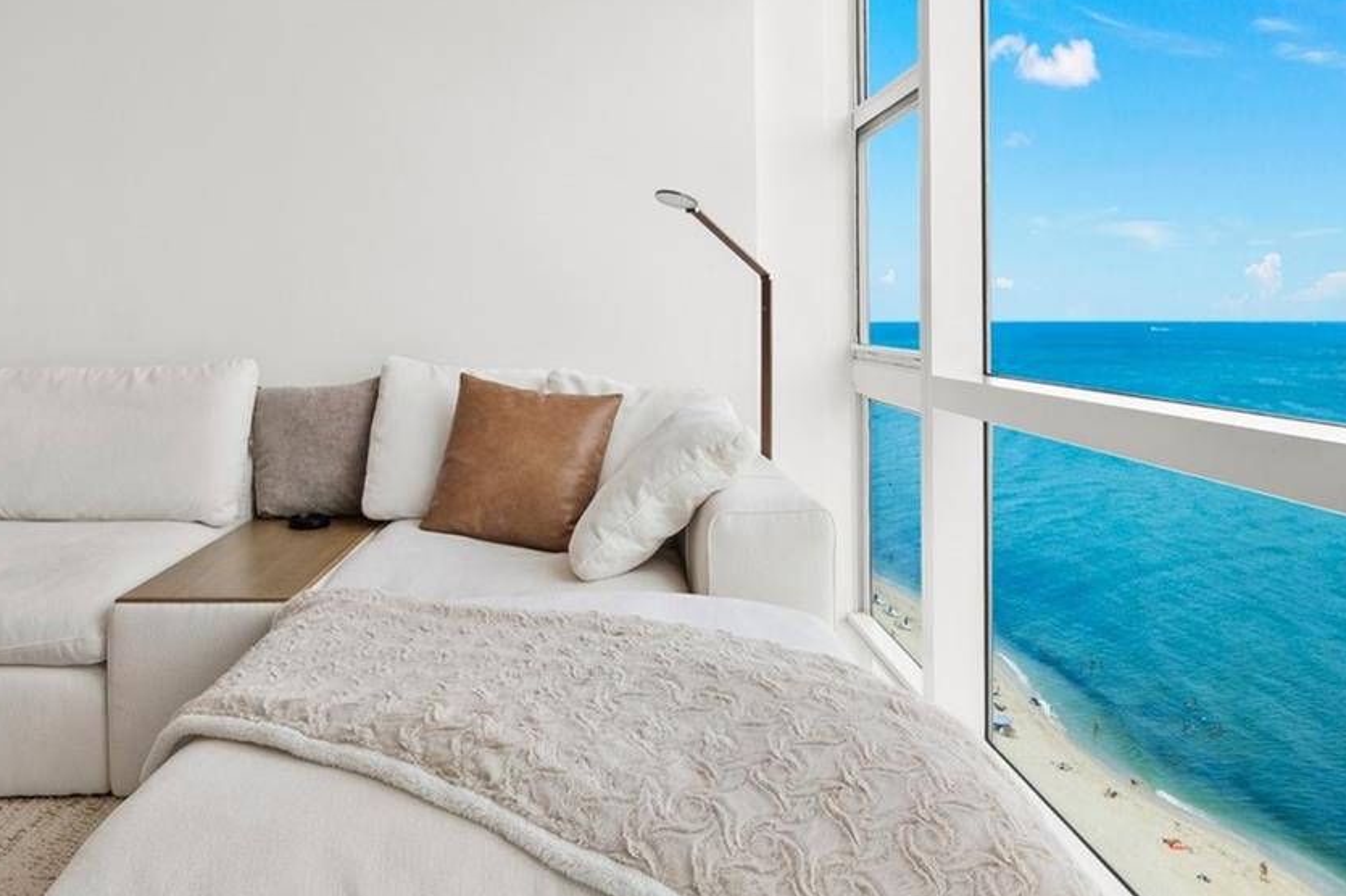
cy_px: 517
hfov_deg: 75.4
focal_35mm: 23
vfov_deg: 54.8
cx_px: 550
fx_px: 860
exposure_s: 1/40
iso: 250
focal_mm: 12
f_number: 8
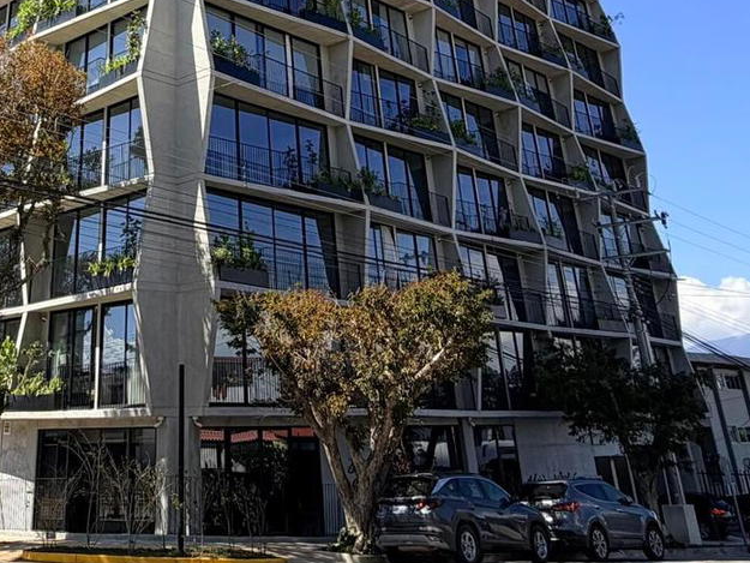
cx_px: 202
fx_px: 932
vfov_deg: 30.0
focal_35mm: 43
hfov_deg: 42.7
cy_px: -64
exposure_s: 1/770
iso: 25
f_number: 2.2
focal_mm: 2.22
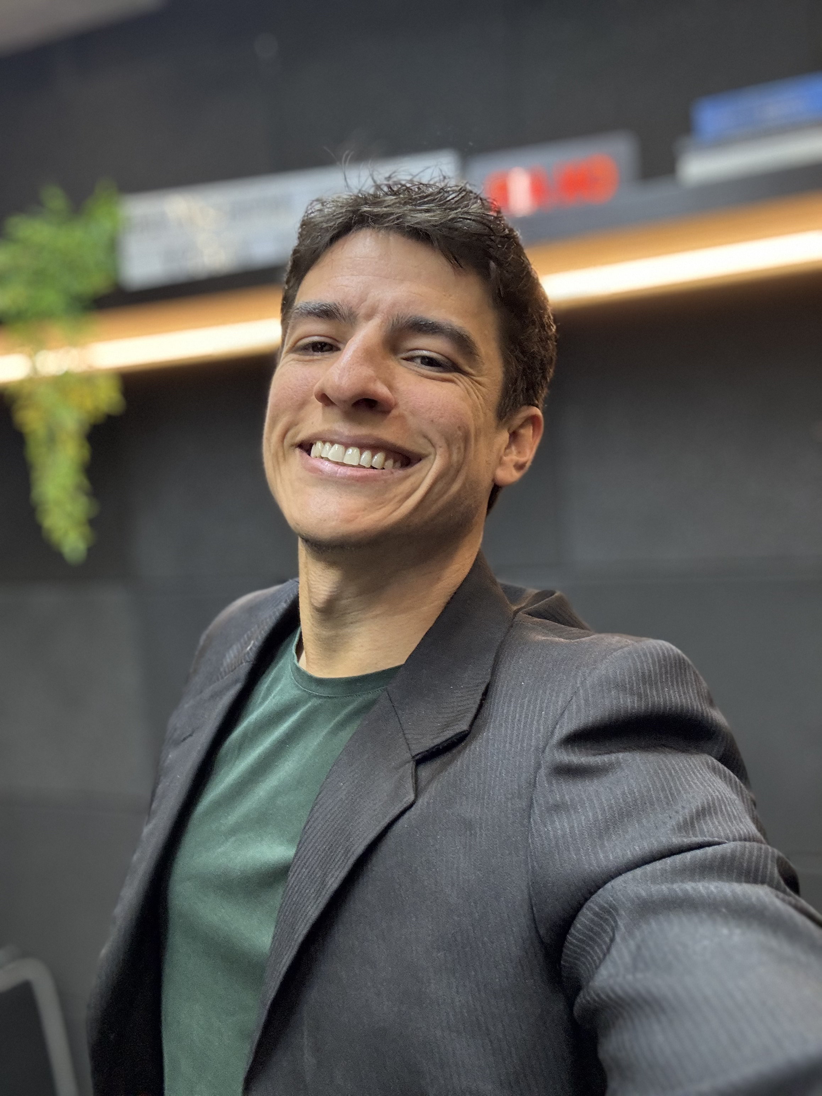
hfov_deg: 46.8
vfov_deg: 60.0
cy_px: 548
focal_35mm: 30
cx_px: 411
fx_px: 950
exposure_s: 1/60
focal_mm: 2.69
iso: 160
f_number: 1.9
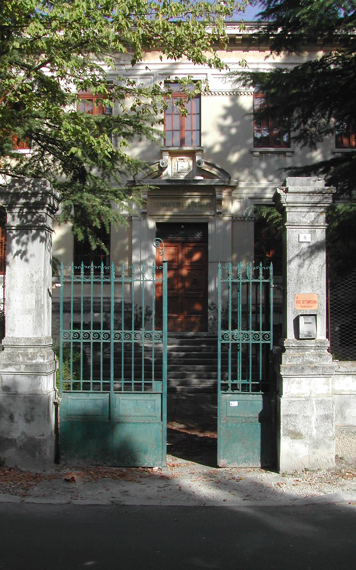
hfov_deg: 31.3
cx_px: 170
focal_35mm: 41
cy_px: 286
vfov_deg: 48.2
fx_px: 636
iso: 100
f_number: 7.6
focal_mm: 8
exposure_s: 1/163
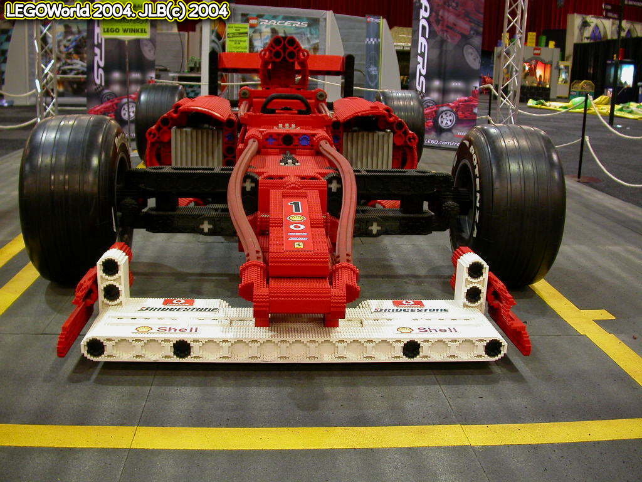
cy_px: 241
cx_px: 321
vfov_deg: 37.7
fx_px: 705
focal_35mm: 38
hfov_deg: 49.0
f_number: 2.6
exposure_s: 1/7.4
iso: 100
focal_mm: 7.85
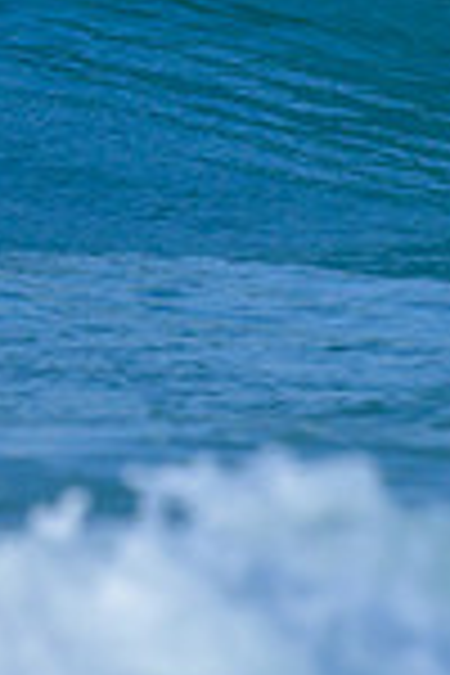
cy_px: 63
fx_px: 79719
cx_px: 1241
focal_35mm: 4252
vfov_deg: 0.5
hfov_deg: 0.3
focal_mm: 800
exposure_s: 1/2000
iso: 400
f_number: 6.3
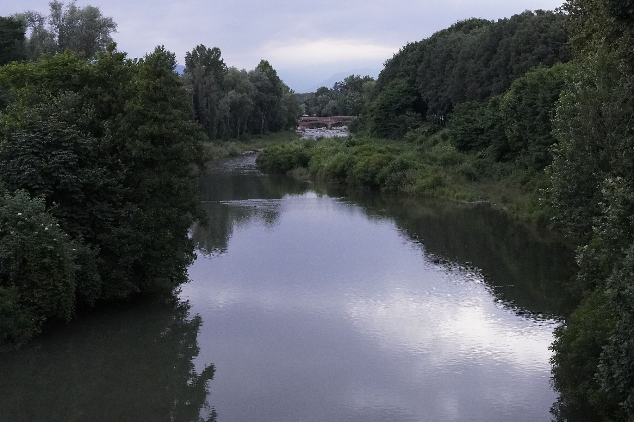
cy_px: 172
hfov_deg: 35.6
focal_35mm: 56
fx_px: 986
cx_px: 365
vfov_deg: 24.2
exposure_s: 1/125
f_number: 9
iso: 6400
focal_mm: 28
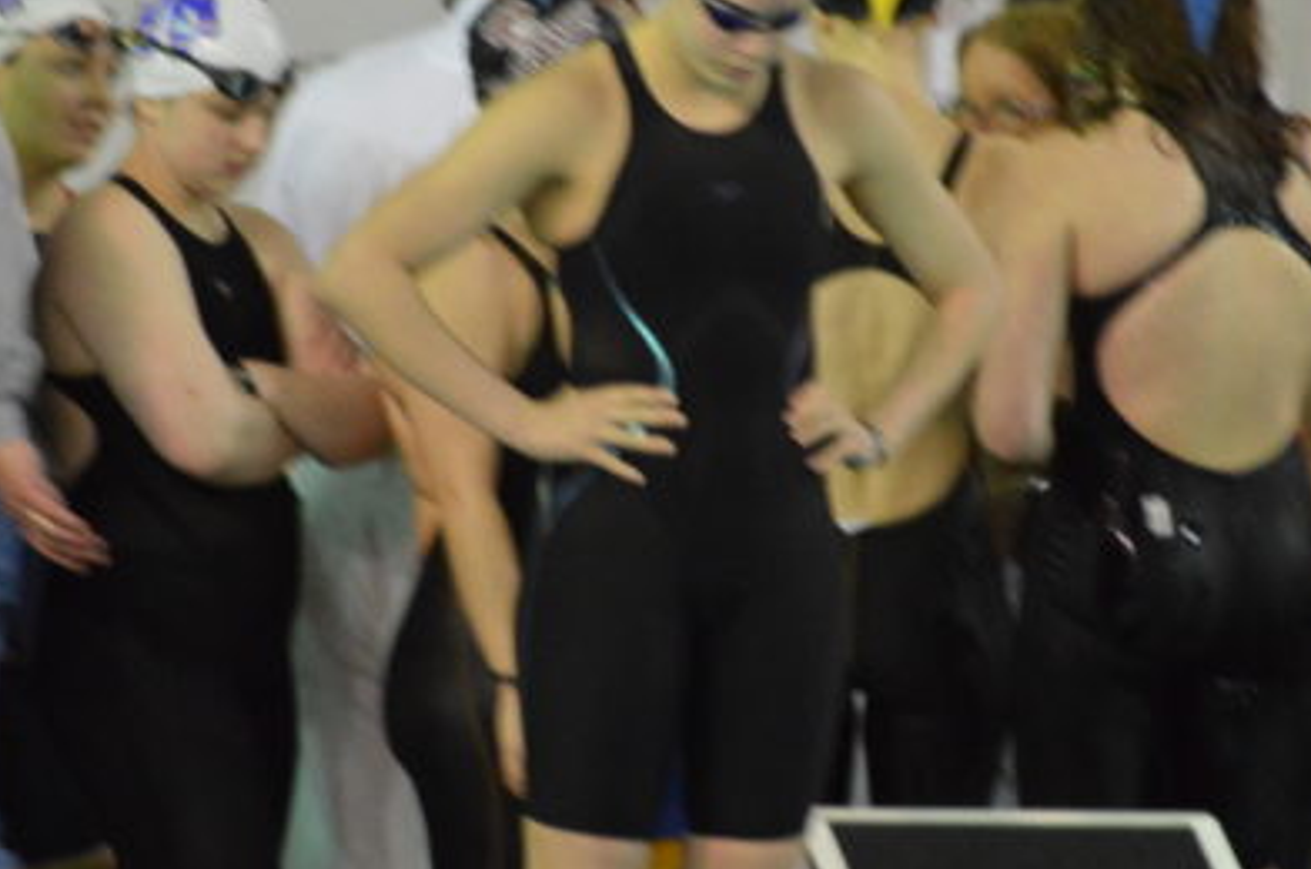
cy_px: 481
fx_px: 20941
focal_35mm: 576
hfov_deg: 3.6
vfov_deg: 2.4
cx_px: 642
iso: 3200
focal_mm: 200
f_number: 5.6
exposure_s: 1/30
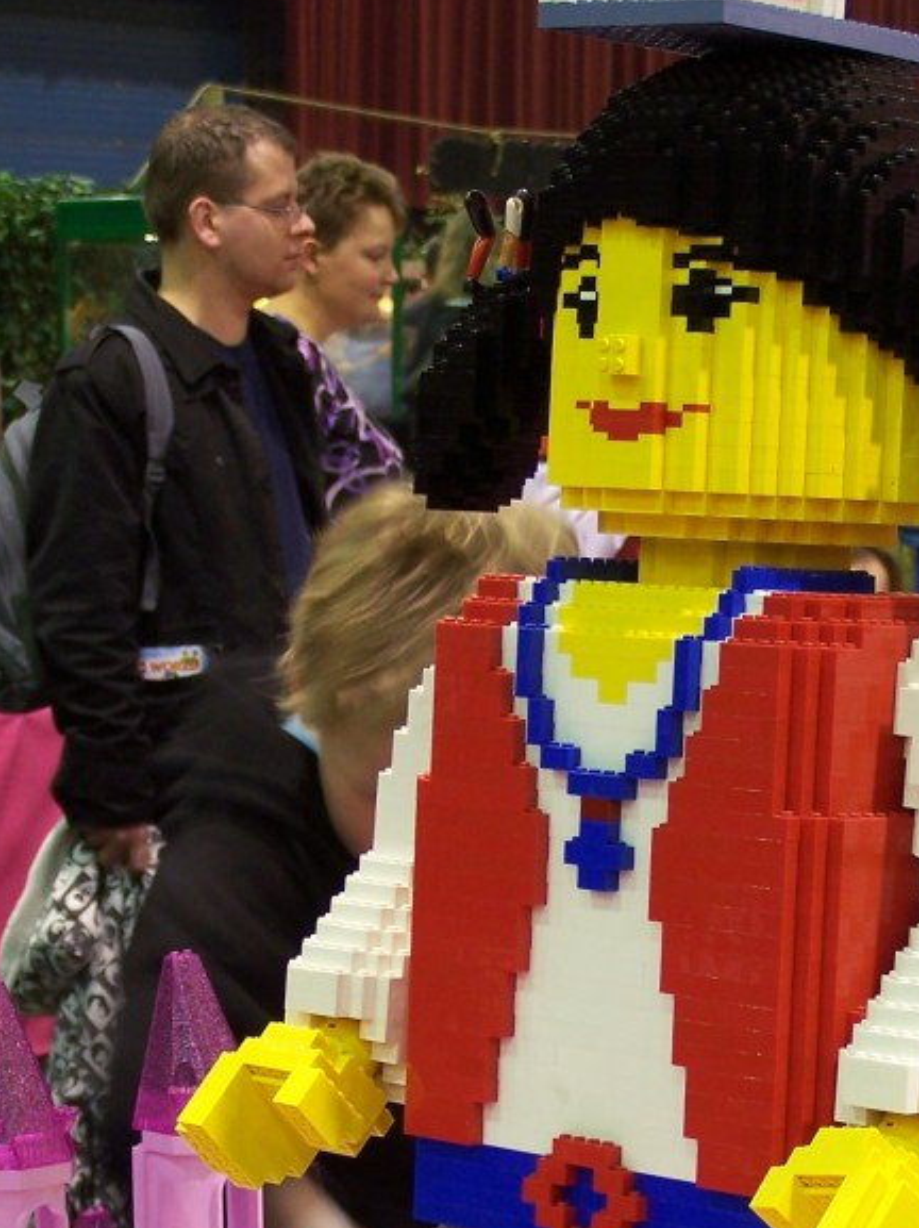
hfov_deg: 12.4
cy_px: 1022
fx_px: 4217
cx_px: 636
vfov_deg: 16.4
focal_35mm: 119
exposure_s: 1/4
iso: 80
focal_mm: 11.1
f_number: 3.2
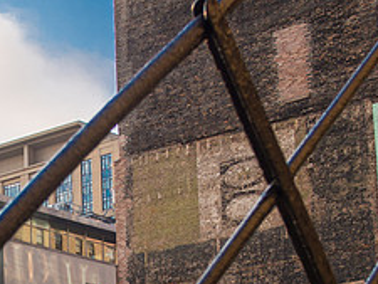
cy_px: 312
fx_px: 1409
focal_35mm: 129
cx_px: 40
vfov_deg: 11.3
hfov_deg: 15.1
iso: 200
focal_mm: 25
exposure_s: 1/200
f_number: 5.6
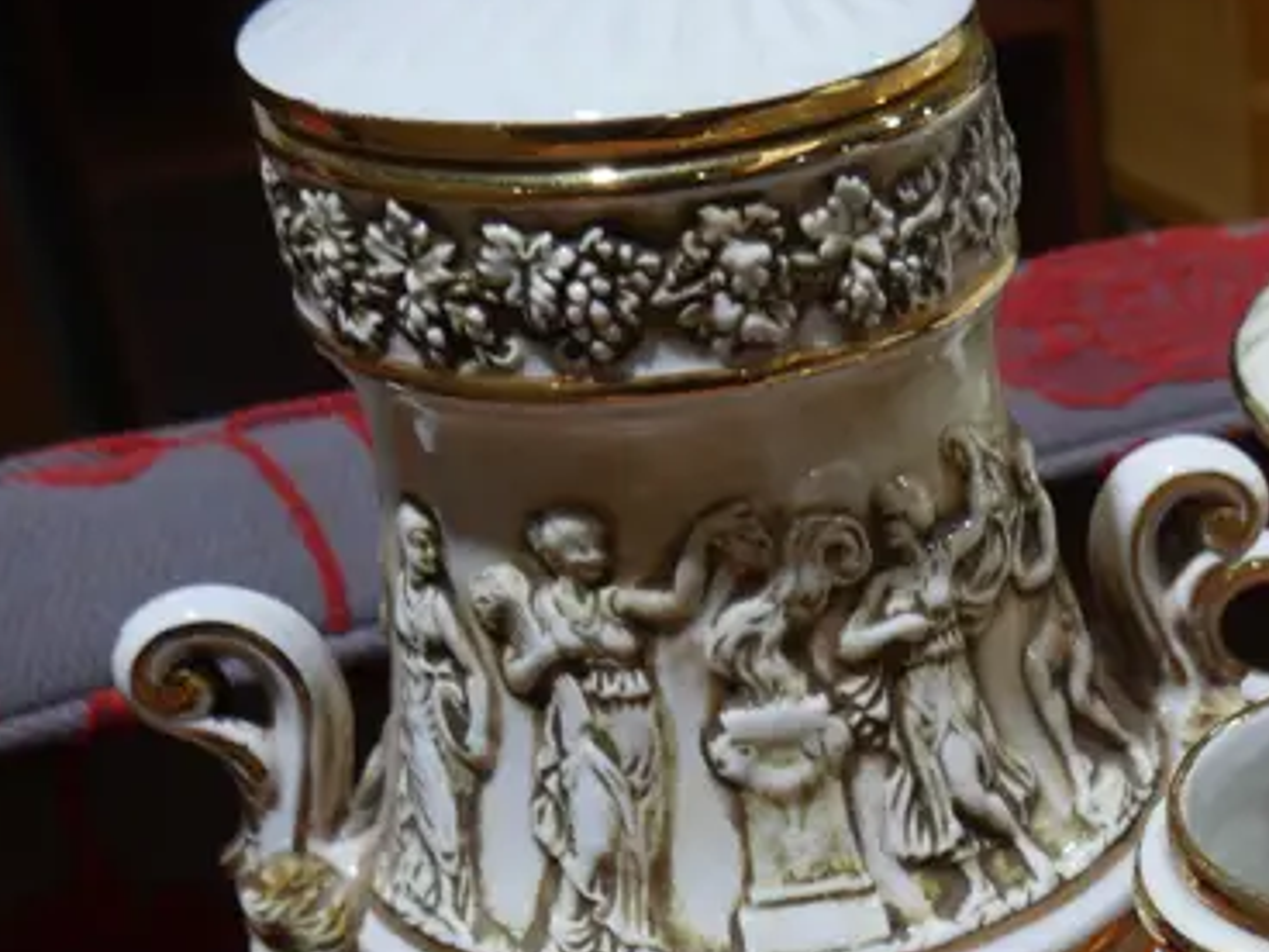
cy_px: 1130
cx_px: 1697
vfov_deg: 18.0
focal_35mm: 78
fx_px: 2859
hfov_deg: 22.2
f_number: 4
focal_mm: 14
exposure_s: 1/60
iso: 200
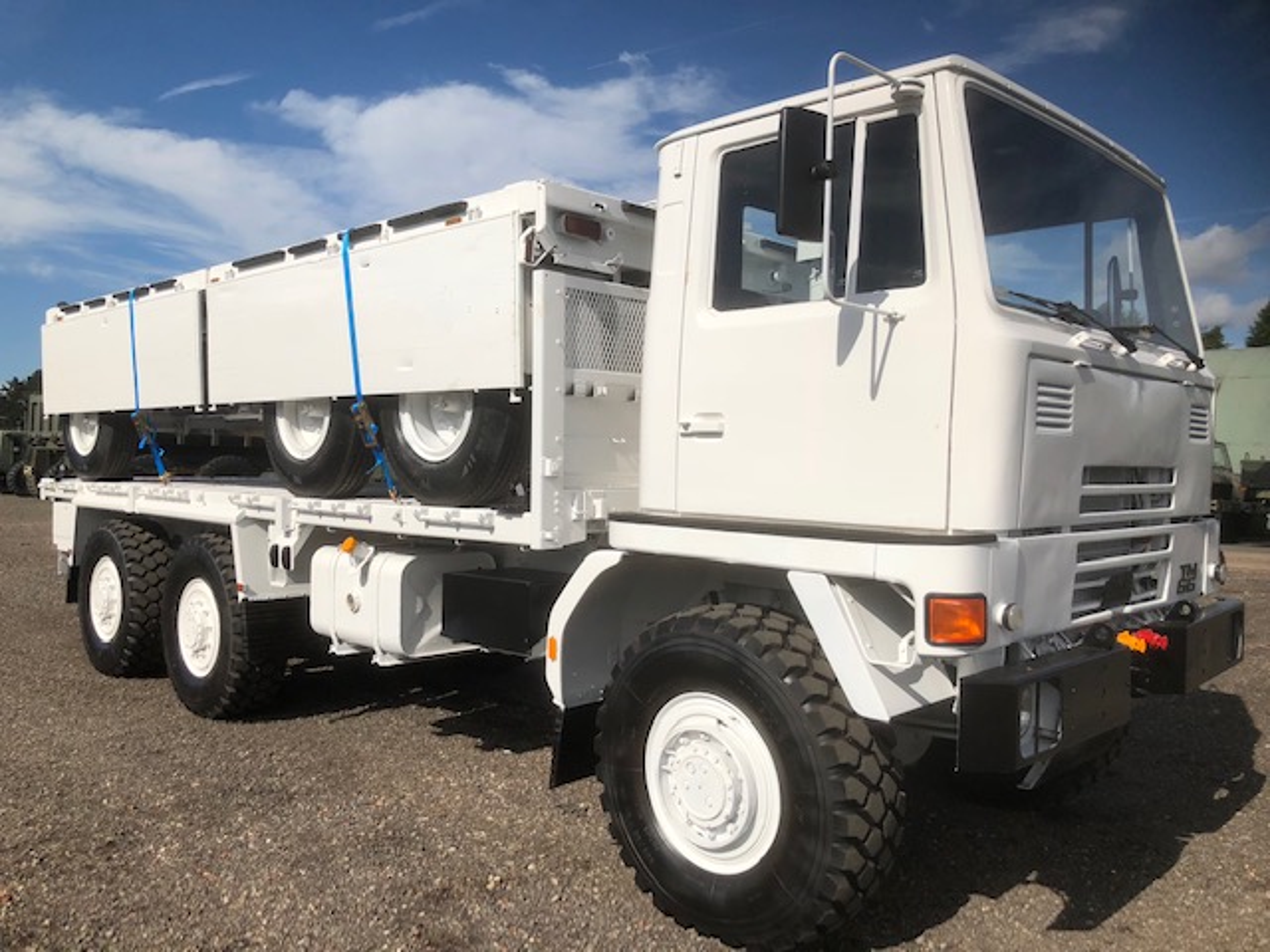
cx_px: 635
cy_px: 476
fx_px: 1027
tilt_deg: +0.3
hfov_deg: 63.4
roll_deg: -0.4
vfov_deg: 49.7
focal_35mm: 28
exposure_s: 1/5348
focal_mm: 3.99
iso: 25
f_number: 1.8
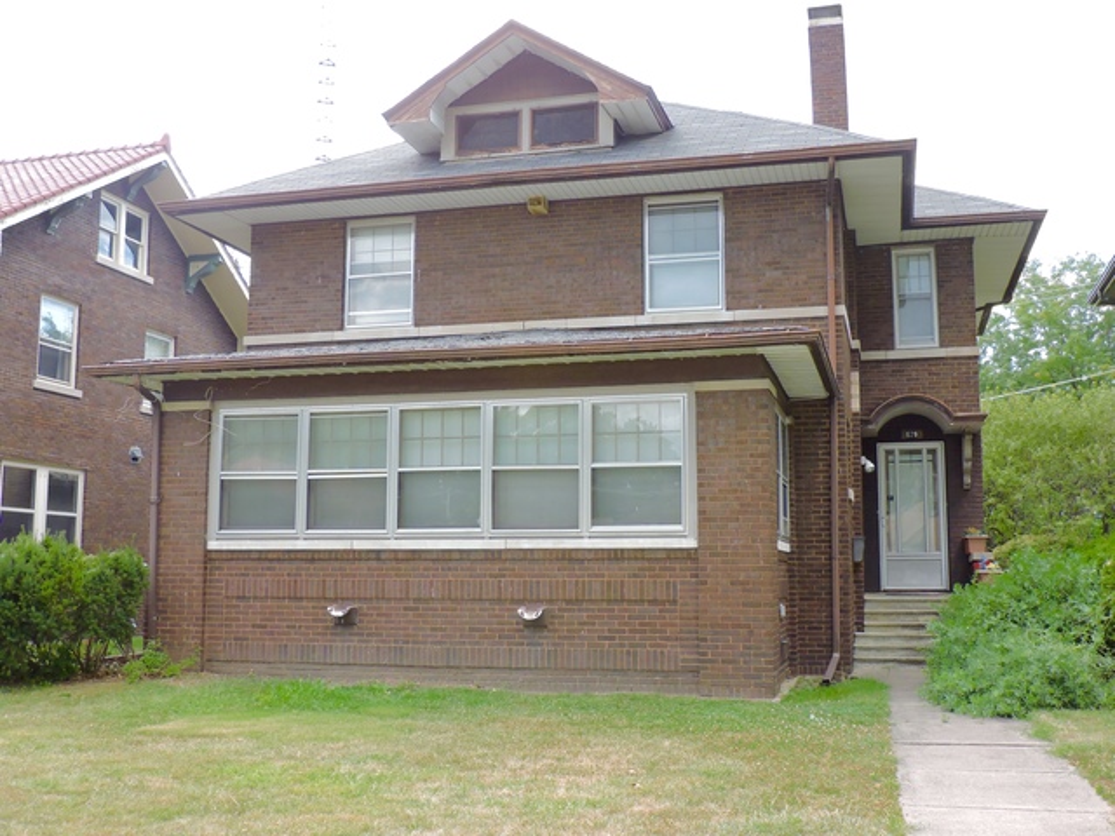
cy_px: 418
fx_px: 1288
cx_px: 558
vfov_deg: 36.0
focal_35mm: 40
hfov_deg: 46.8
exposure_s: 1/400
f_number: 3.3
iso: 280
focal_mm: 7.1
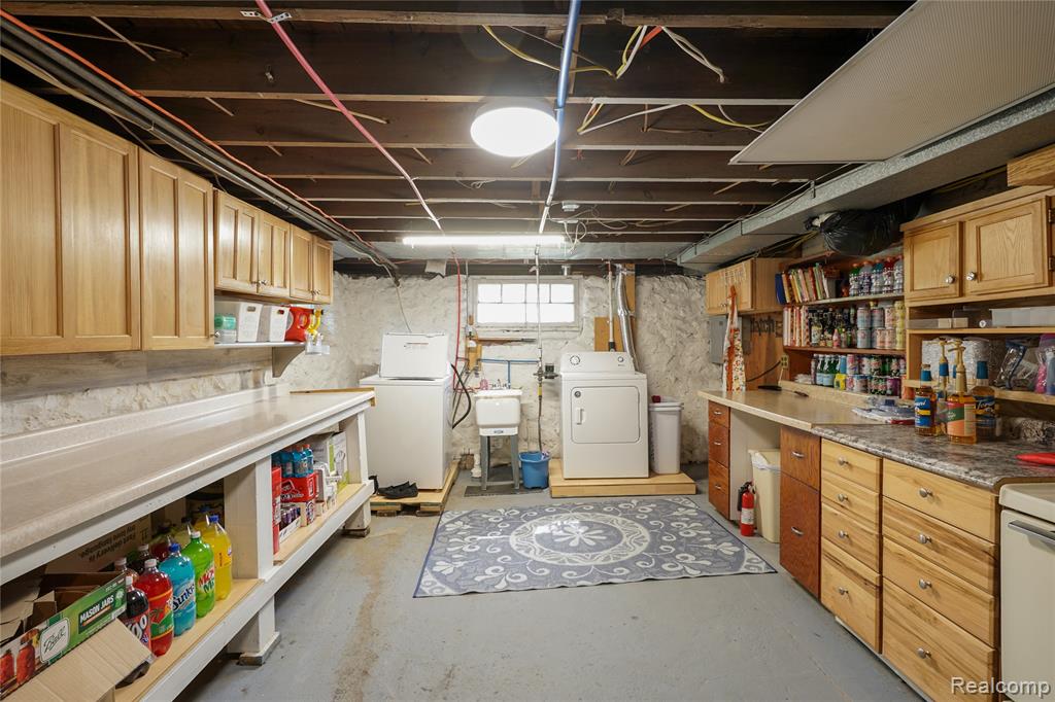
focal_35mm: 17
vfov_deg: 70.4
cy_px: 351
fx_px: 498
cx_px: 528
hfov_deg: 93.3
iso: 160
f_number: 8
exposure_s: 1/2
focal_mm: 17
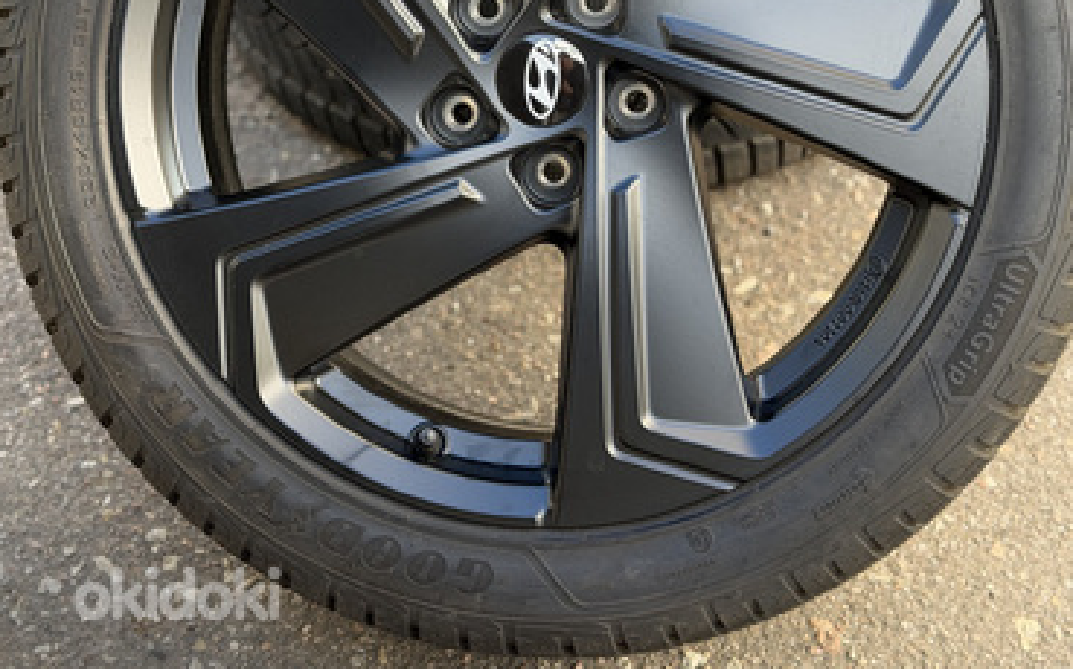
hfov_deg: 29.8
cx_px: 536
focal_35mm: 69
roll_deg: -1.0
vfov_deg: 18.3
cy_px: -32
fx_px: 2016
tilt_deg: -31.8
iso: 80
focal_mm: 6.76
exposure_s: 1/299
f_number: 1.78
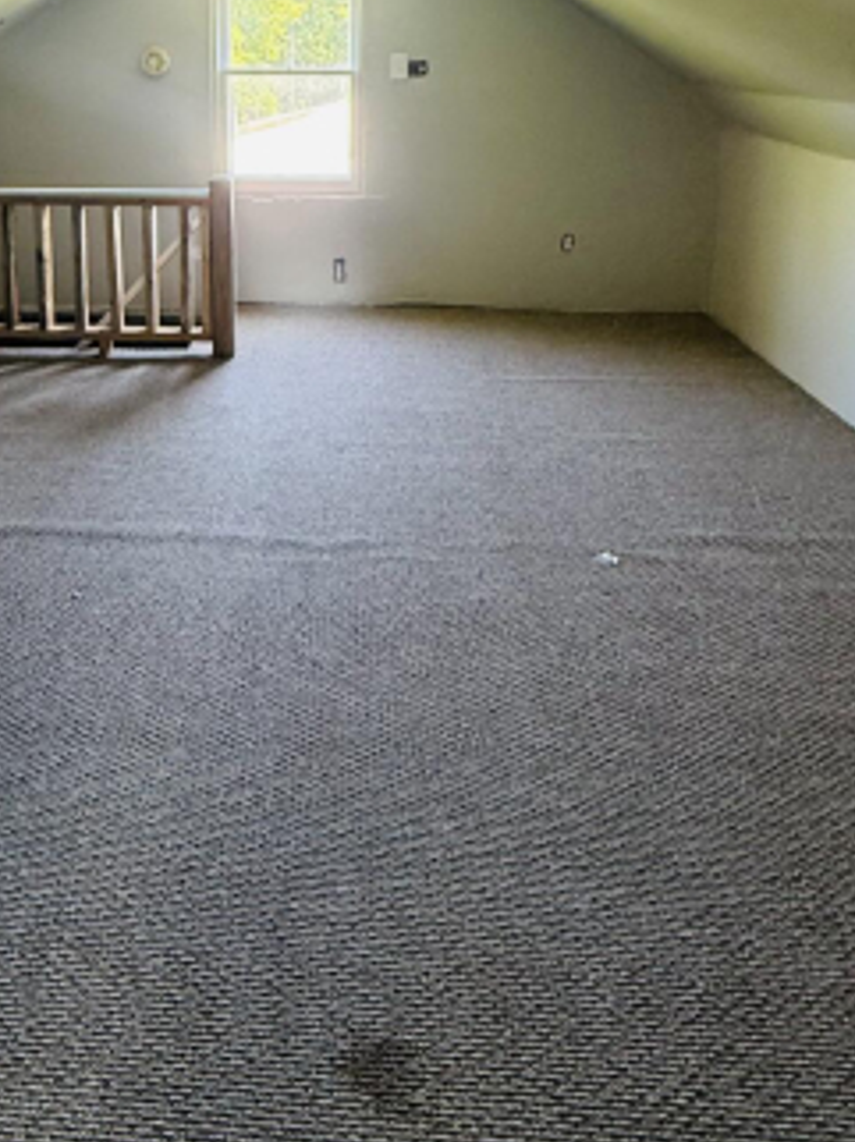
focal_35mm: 29
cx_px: 305
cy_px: 236
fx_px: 956
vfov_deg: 57.3
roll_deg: -0.8
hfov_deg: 47.6
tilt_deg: -9.9
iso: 250
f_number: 2.2
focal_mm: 2.22
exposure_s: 1/99
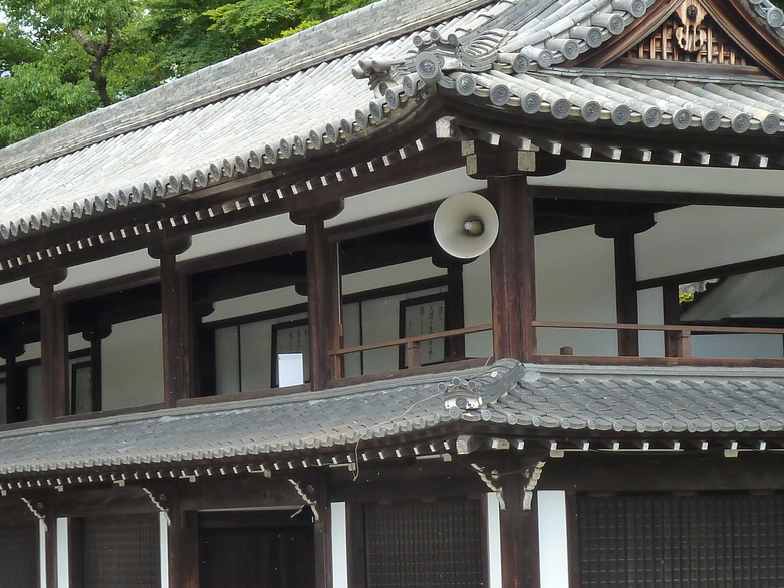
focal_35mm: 129
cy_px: 386
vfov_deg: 11.5
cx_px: 353
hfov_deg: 15.3
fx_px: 2922
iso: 125
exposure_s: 1/80
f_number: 4
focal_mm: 10.3
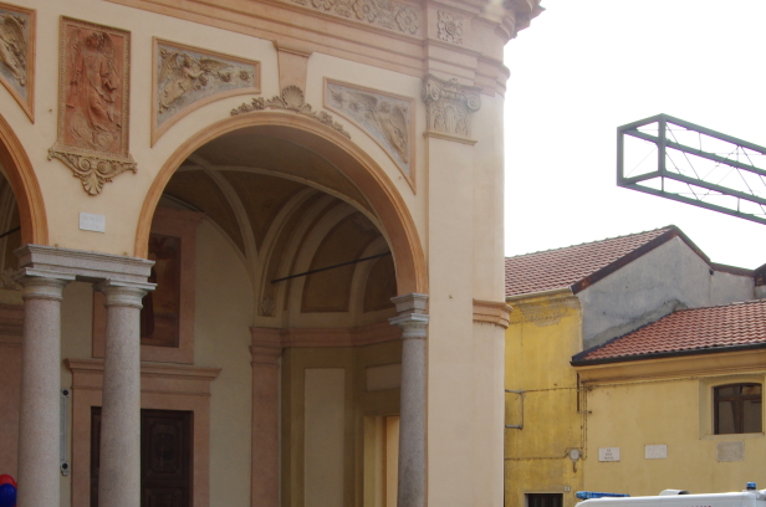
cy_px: 471
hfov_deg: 36.8
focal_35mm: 54
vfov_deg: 24.1
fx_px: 1147
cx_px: 460
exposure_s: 1/100
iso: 200
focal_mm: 18
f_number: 11
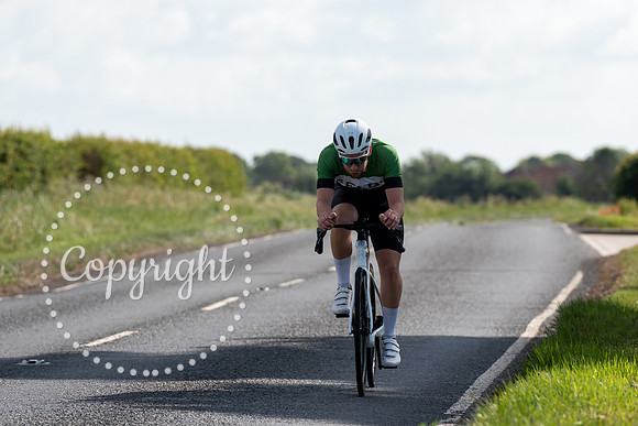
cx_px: 366
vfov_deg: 5.1
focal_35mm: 269
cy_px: 180
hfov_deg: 7.7
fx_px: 4760
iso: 125
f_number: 5
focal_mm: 200
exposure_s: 1/1000
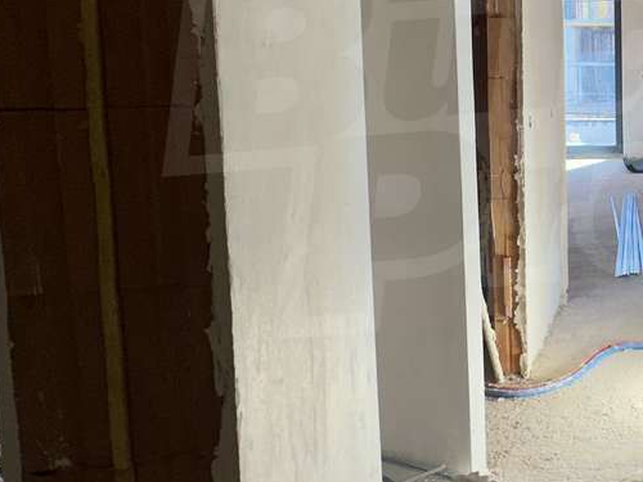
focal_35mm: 42
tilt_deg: -4.7
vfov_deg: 33.7
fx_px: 780
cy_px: 124
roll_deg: -0.1
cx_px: 805
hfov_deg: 34.2
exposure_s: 1/100
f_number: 2.2
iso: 50
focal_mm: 2.22
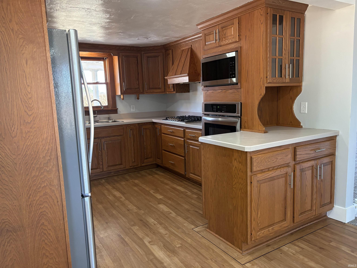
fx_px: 268
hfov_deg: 67.3
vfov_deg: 53.1
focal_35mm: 26
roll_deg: +1.9
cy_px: 134
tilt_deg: -9.7
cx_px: 178
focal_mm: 5.96
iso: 200
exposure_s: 1/120
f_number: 1.6
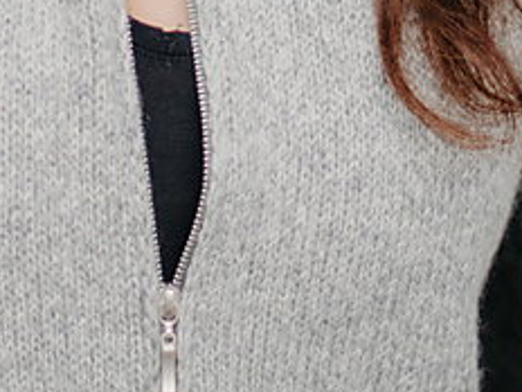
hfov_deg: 6.0
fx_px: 5006
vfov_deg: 4.4
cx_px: 153
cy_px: -248
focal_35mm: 332
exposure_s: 1/500
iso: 200
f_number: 1.4
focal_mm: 50
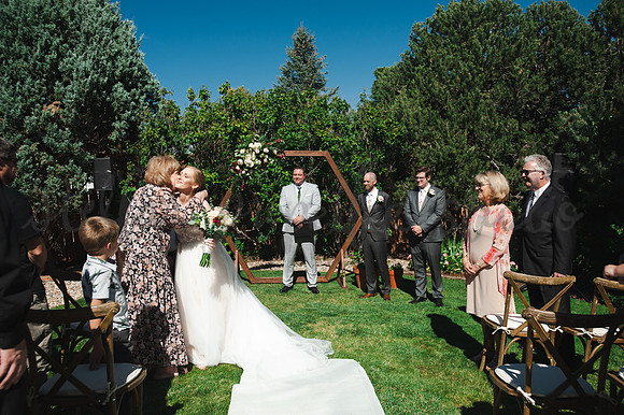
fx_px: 450
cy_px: 208
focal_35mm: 26
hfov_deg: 69.4
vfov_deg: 49.5
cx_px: 312
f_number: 4.5
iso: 250
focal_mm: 26
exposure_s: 1/2500
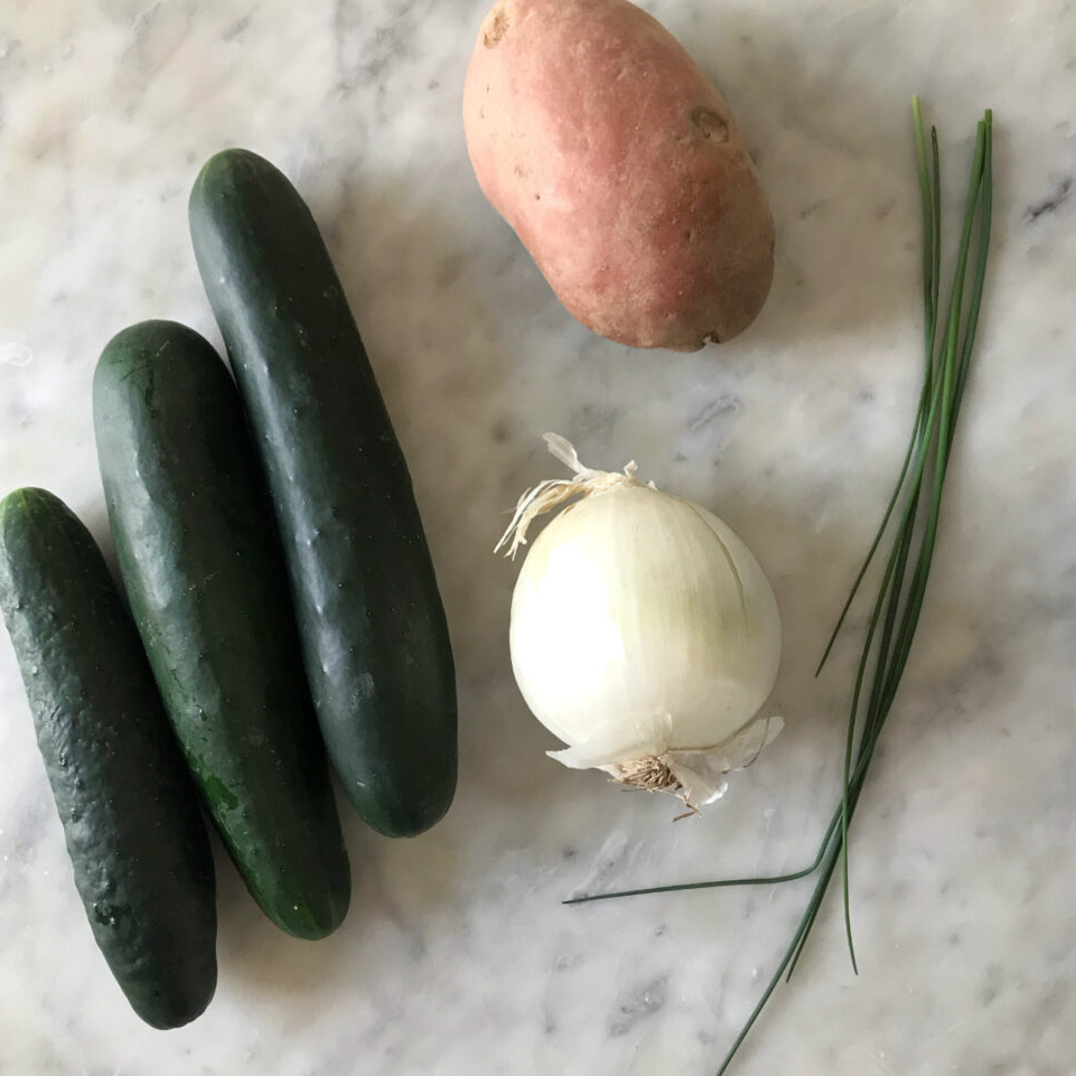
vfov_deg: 48.4
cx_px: 525
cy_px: 528
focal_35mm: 34
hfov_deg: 48.4
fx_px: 1196
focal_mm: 3.99
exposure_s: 1/33
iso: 25
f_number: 1.8
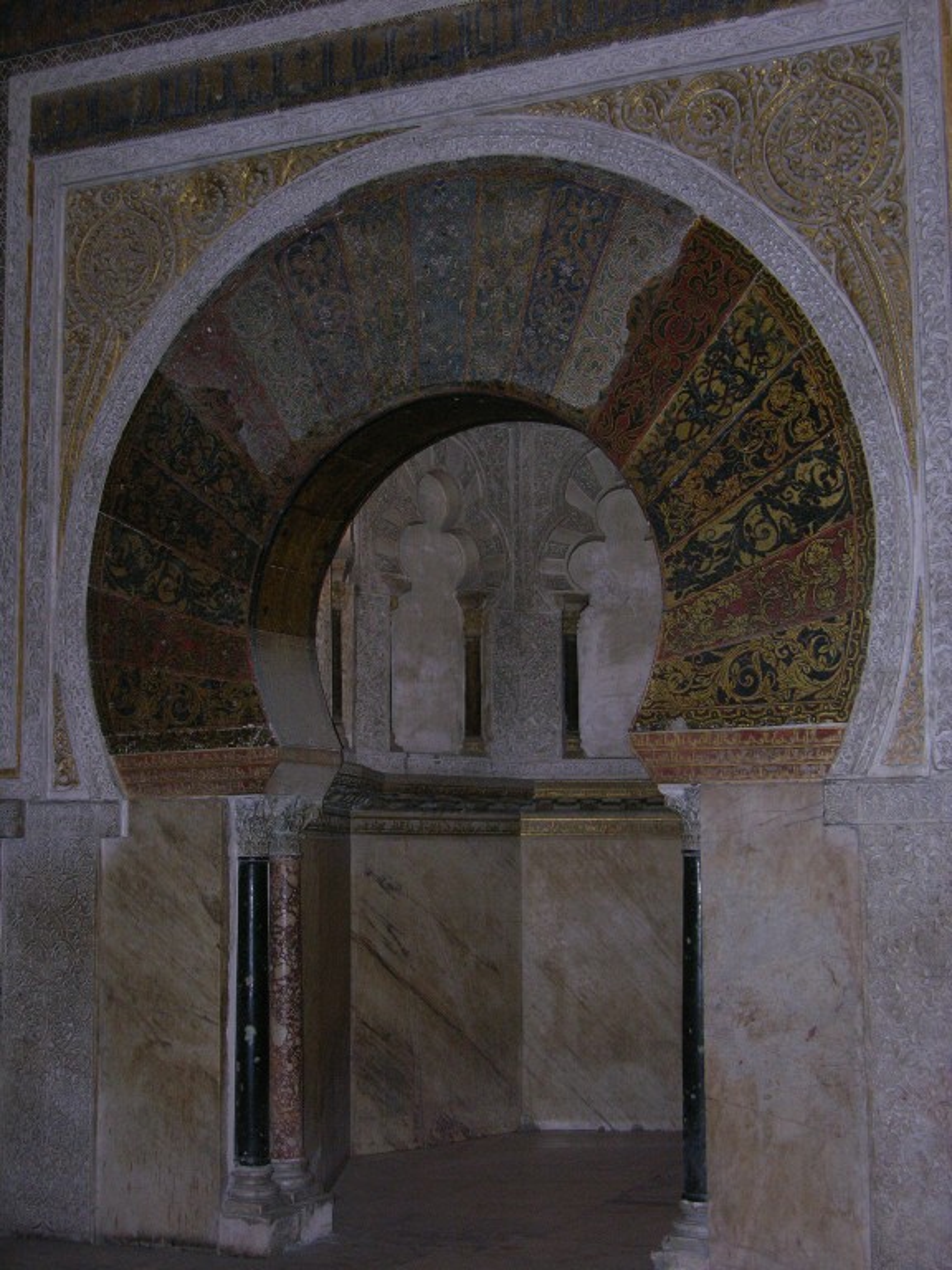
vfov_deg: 38.2
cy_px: 635
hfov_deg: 29.1
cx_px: 476
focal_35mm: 50
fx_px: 1833
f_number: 3
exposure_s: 1/60.1
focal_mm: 12.7
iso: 200
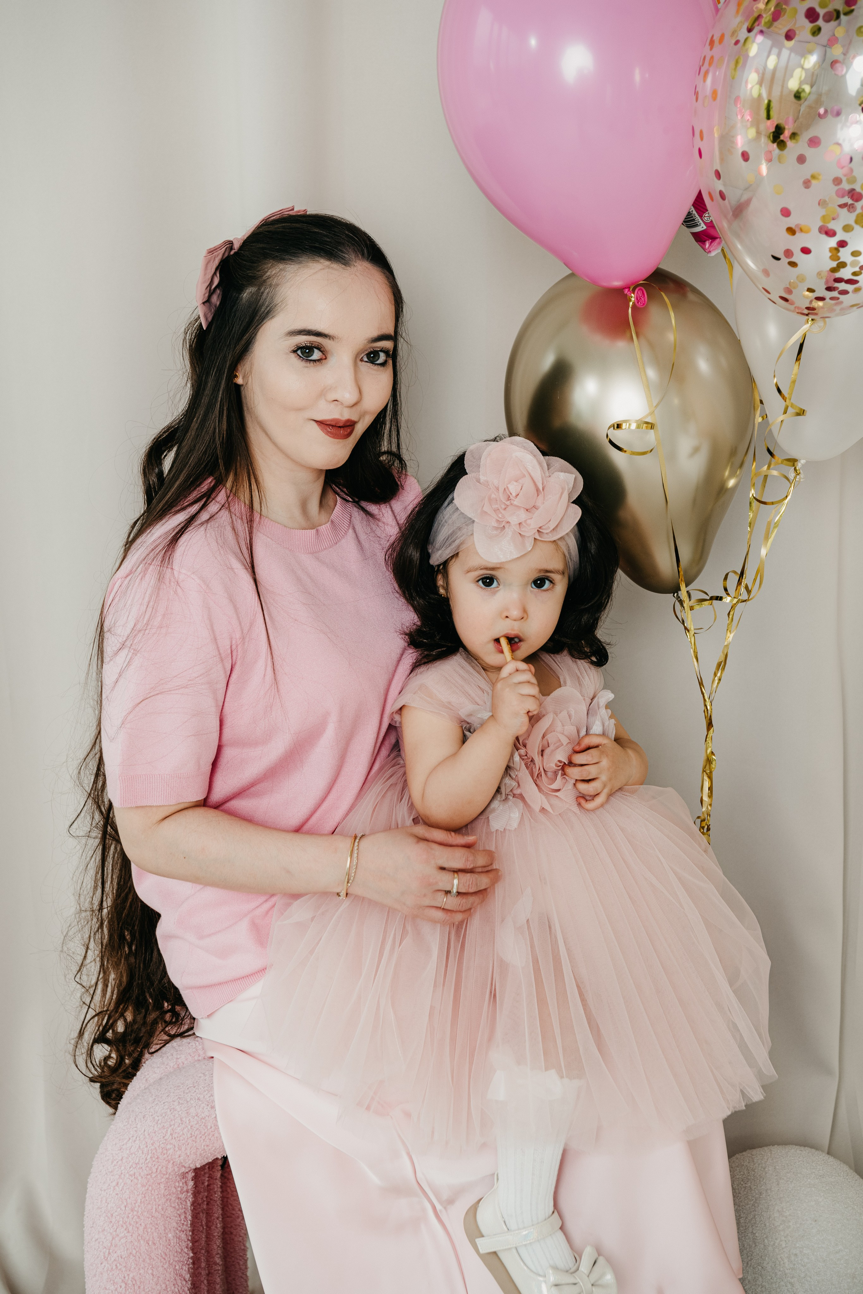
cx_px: 432
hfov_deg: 22.6
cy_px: 647
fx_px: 2157
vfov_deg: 33.4
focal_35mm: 60
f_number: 6.3
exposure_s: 1/125
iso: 160
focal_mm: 60
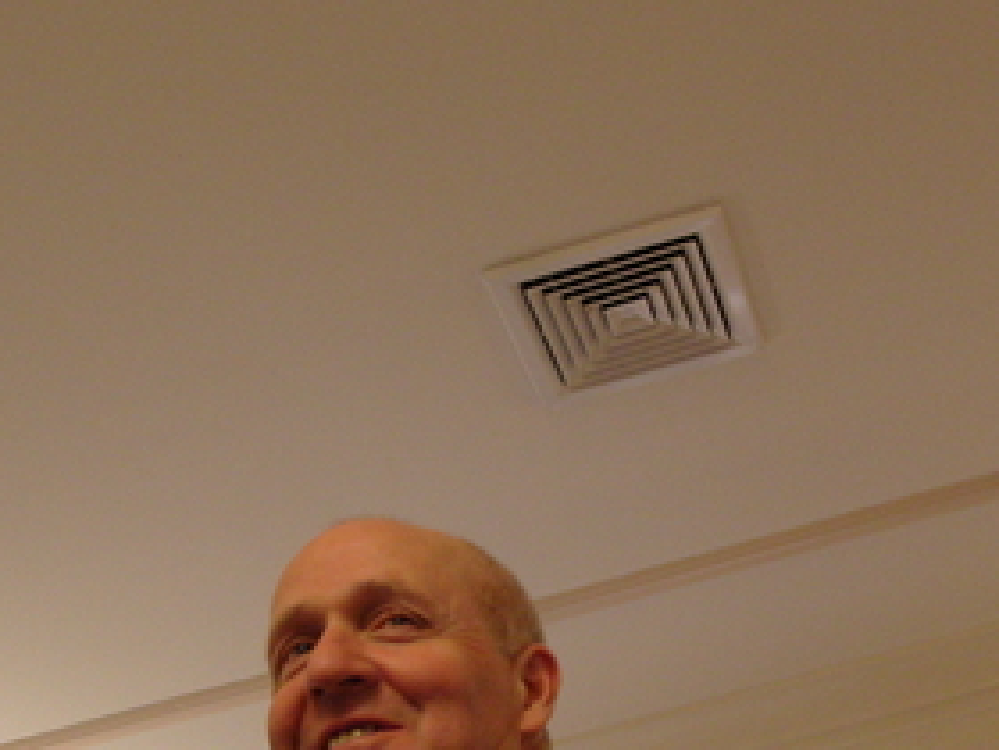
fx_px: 2309
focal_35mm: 80
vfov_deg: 18.4
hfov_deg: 24.2
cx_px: 296
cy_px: 486
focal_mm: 7.8
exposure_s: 1/15
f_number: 2.8
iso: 200
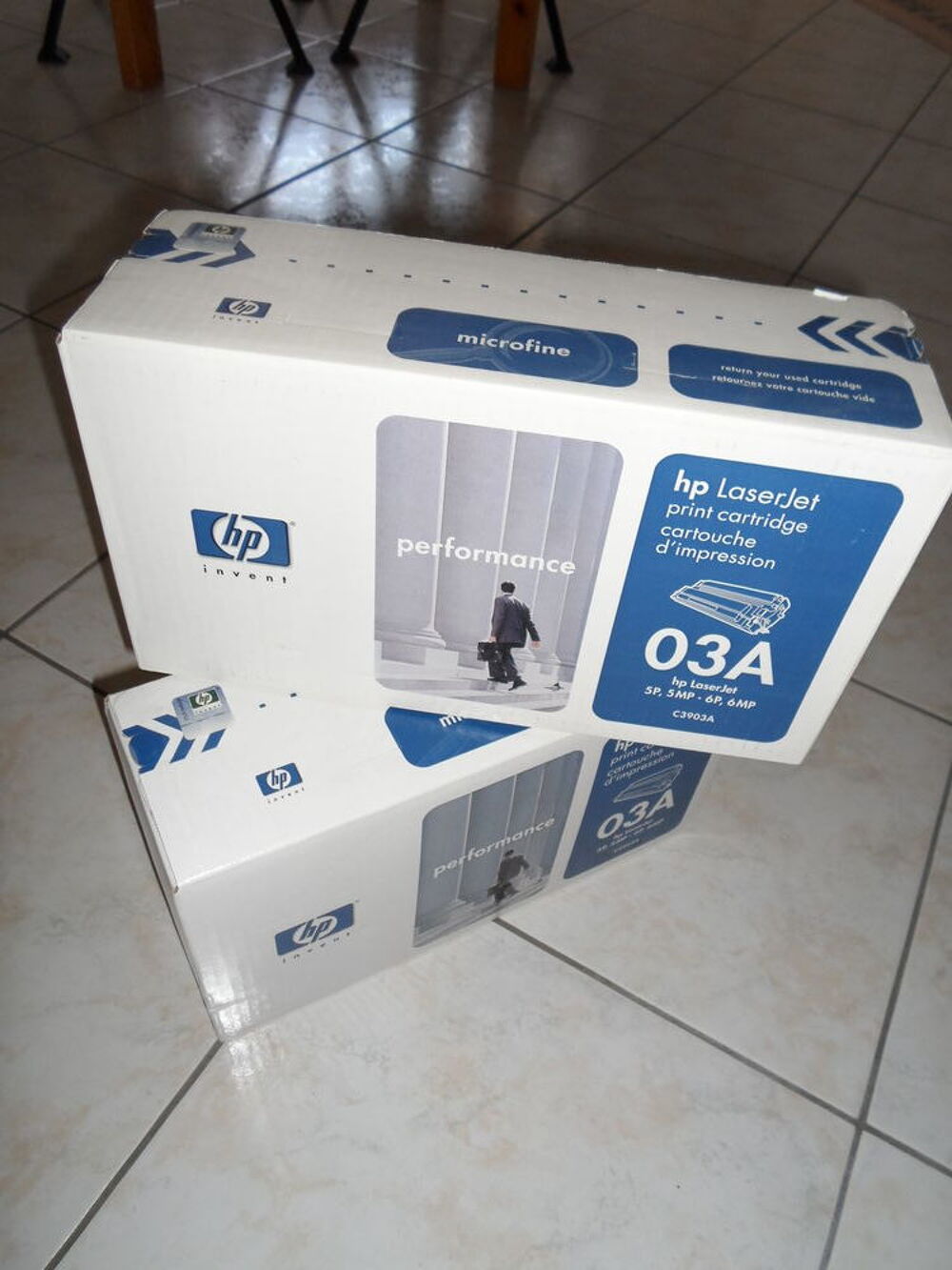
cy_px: 635
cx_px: 476
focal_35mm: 25
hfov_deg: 54.9
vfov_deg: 69.4
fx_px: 917
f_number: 2.5
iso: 100
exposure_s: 1/30
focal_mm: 4.5
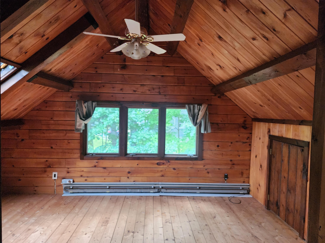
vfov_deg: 58.9
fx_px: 216
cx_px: 162
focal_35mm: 23
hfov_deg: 73.9
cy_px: 122
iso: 1000
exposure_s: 1/120
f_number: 1.8
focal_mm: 6.4
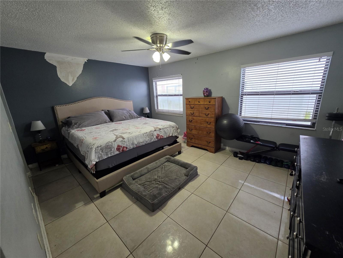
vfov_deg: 89.9
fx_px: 129
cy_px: 129
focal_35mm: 13
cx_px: 172
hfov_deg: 106.2
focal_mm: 2.2
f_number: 1.9
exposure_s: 1/120
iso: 200
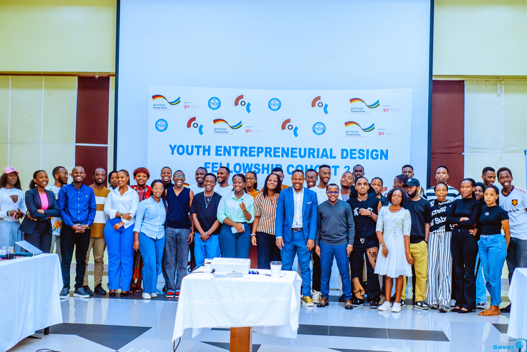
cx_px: 264
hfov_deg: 39.6
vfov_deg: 27.0
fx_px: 732
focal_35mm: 50
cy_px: 176
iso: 1250
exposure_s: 1/40
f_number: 3.5
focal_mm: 50
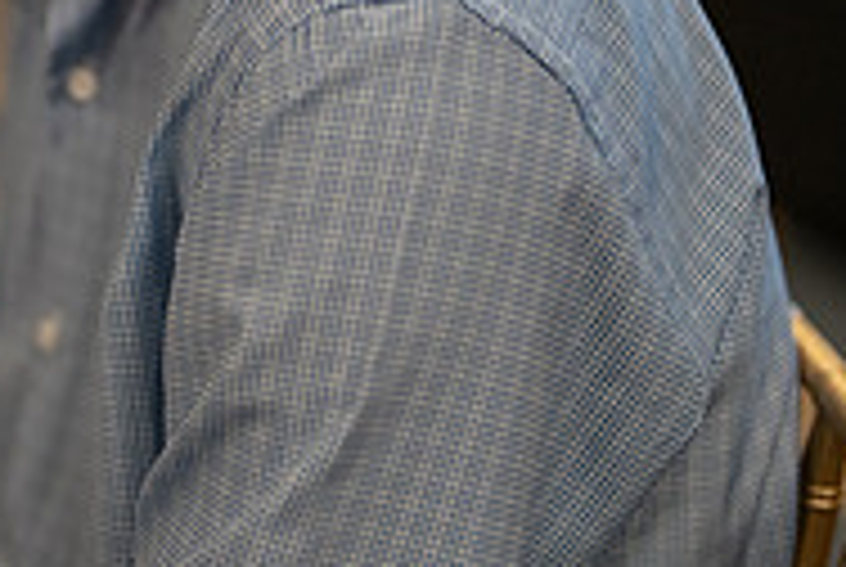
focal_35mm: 154
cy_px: -160
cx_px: 90
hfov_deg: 13.2
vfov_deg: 8.8
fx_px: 3625
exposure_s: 1/320
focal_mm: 50
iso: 1250
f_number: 1.2
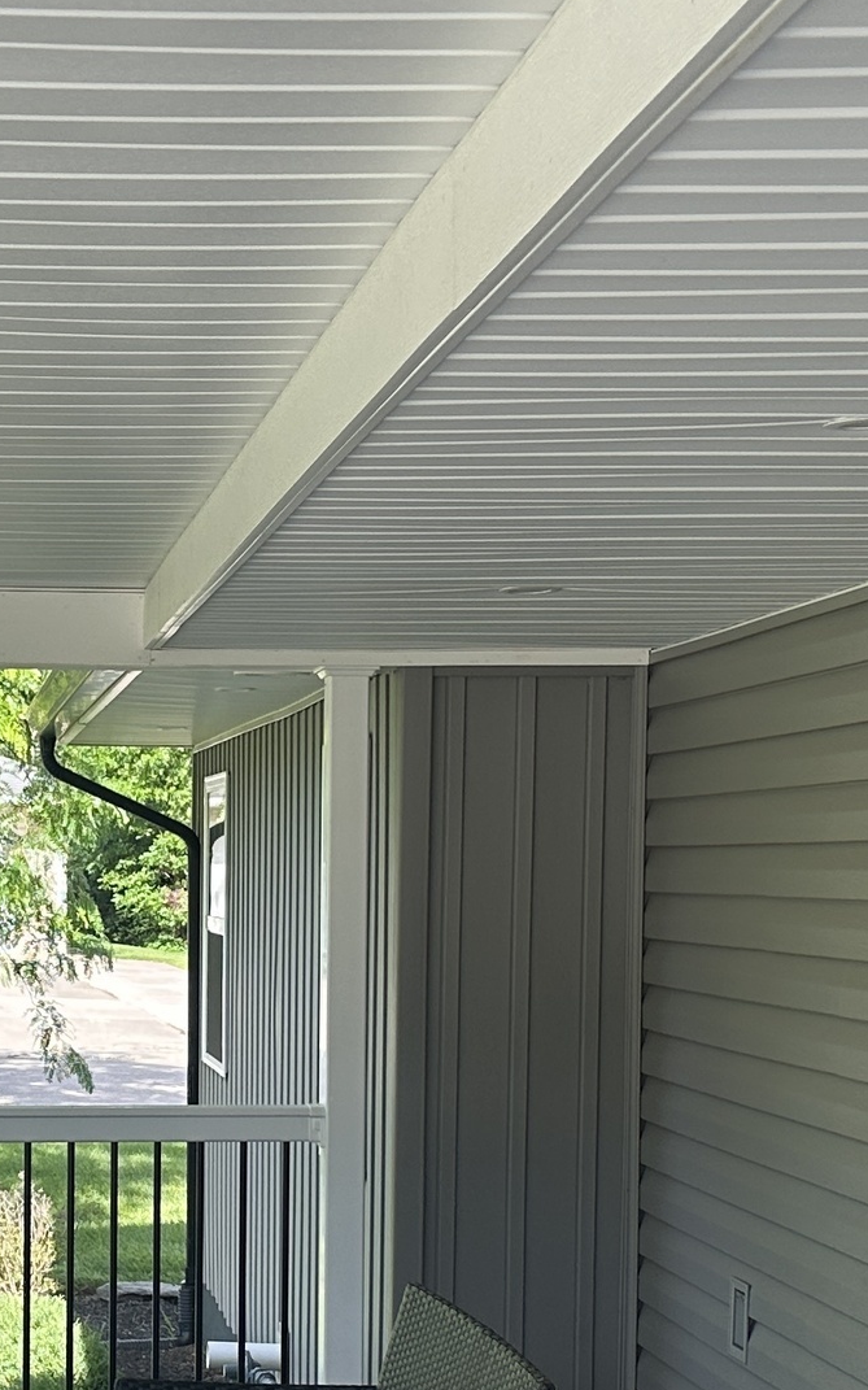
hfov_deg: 17.6
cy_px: 1003
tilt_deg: -2.2
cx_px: 128
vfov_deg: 27.9
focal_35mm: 73
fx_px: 2764
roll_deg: -1.0
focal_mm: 6.86
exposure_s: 1/699
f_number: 1.78
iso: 80
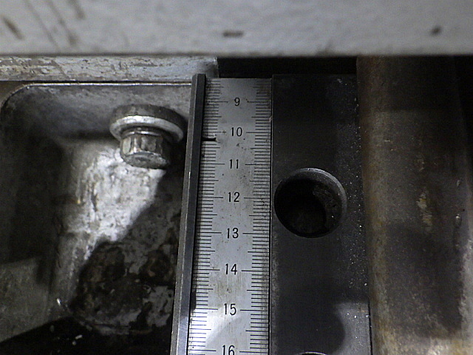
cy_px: 178
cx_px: 236
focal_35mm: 34
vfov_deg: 41.8
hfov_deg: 54.0
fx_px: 465
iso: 1600
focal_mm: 6.1
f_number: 3.8
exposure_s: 1/20
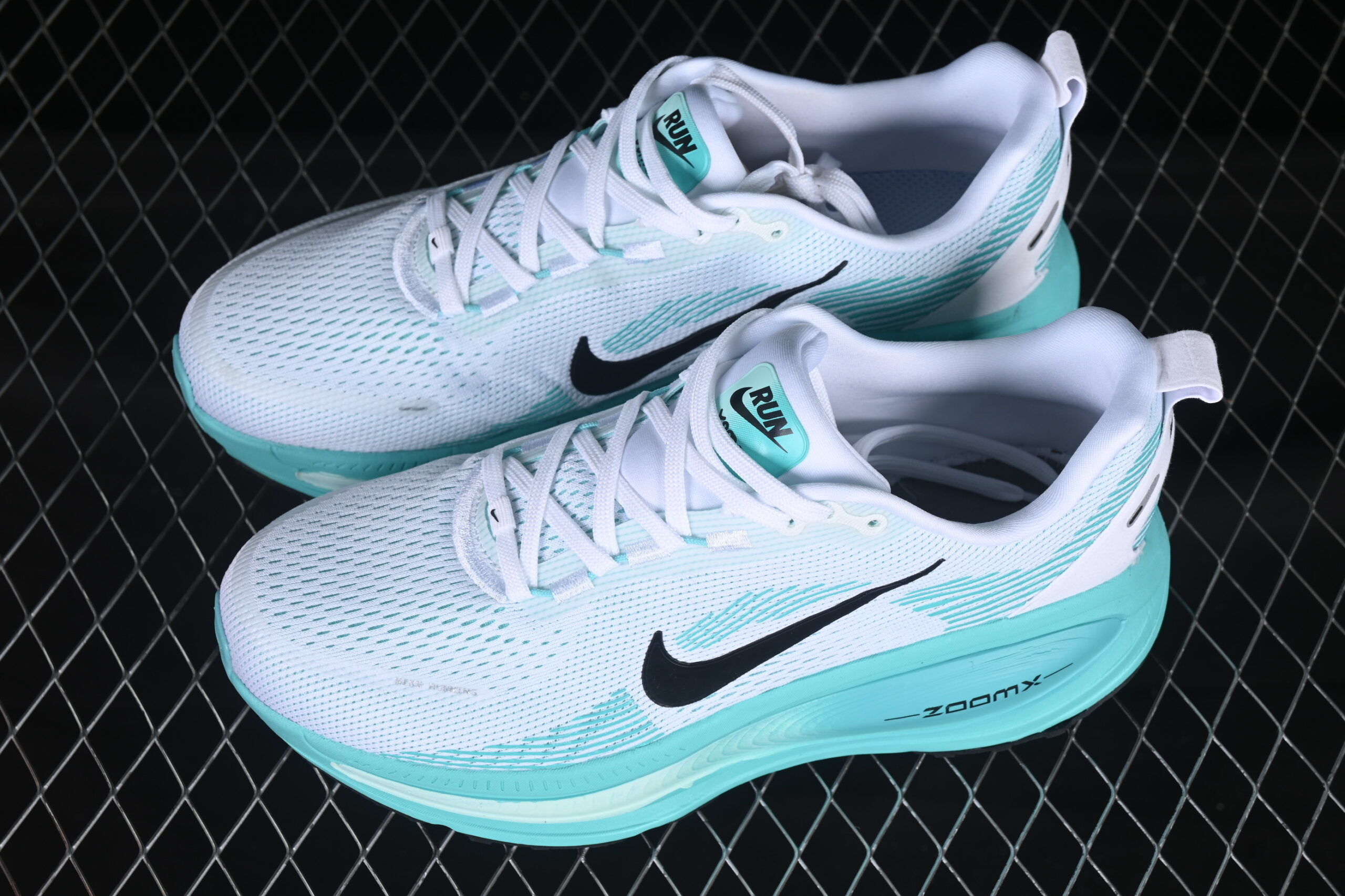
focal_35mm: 75
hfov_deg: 27.0
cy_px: 448
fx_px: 2802
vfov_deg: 18.2
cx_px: 672
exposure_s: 1/80
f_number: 7.1
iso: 160
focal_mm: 50
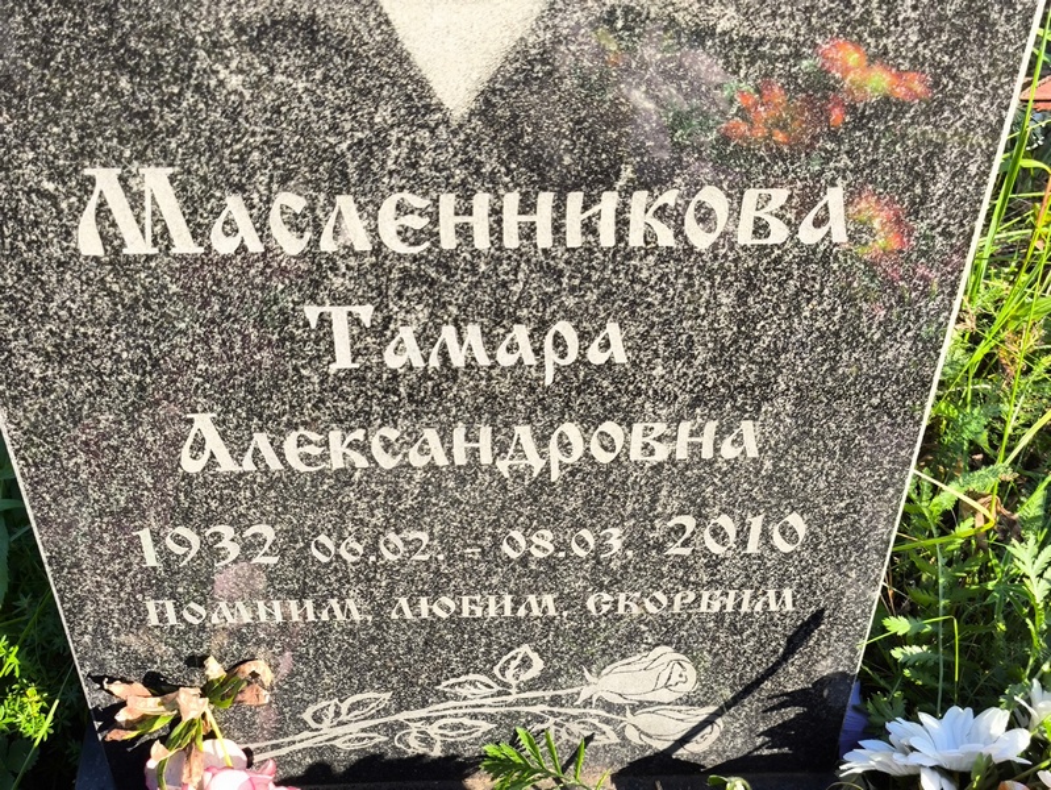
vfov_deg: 29.1
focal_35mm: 50
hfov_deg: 38.2
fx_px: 1519
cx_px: 526
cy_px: 395
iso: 50
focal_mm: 4.71
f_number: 1.7
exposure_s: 1/268
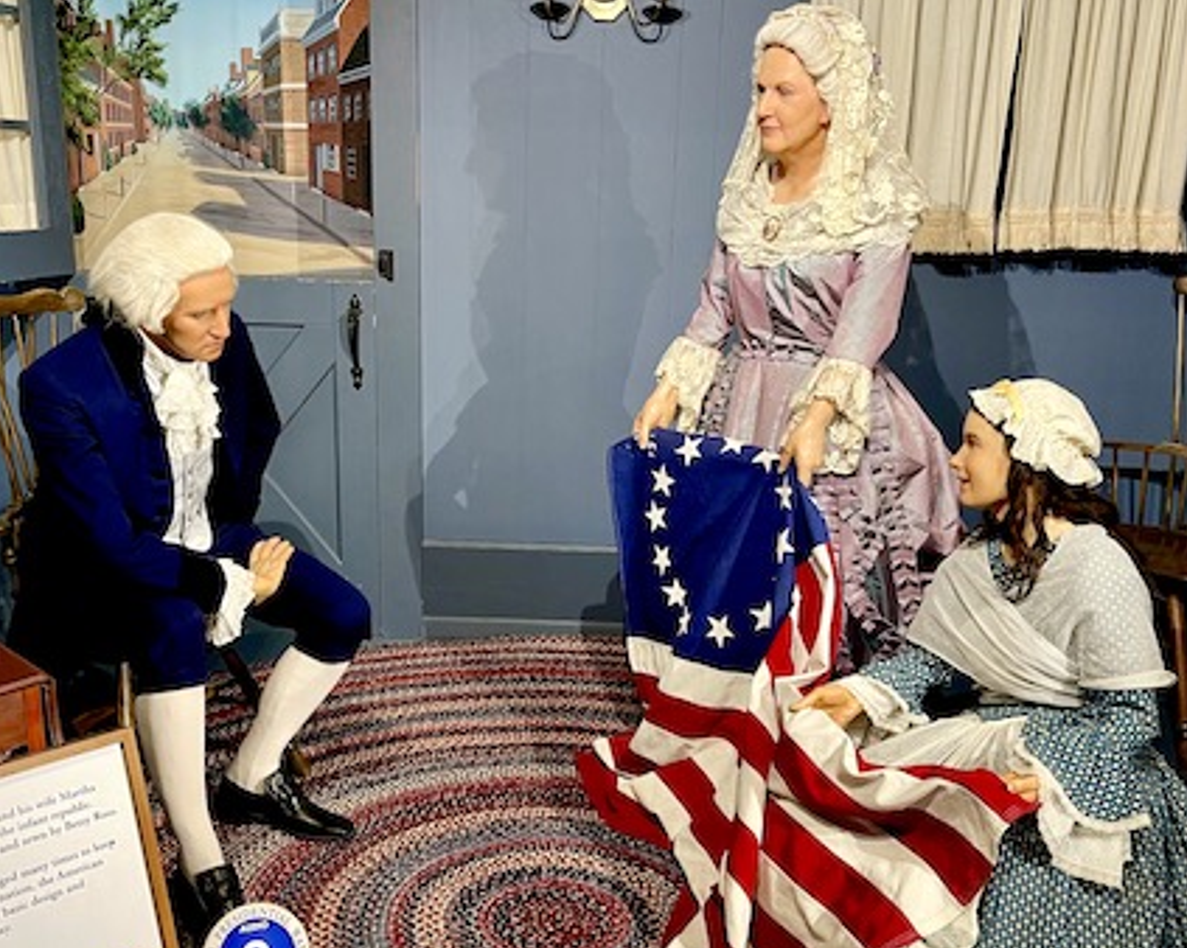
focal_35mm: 36
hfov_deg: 50.2
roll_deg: -0.2
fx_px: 1264
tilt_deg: -16.2
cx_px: 522
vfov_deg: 41.0
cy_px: 539
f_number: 1.6
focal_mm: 5.1
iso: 100
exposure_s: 1/60
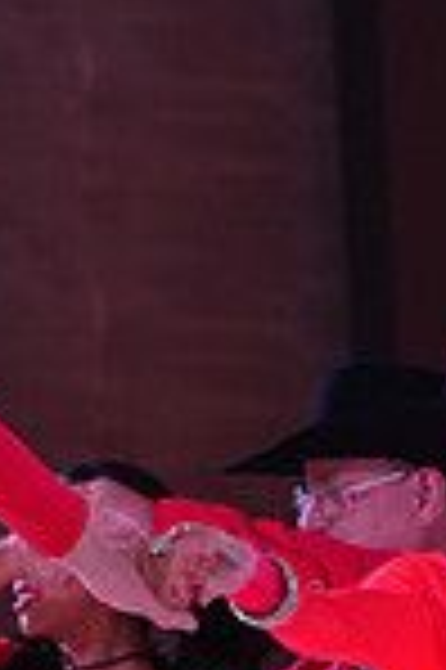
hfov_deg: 2.6
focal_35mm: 526
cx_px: 232
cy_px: 1106
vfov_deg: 3.9
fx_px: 9797
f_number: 5
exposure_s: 1/200
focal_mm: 135
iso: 1600
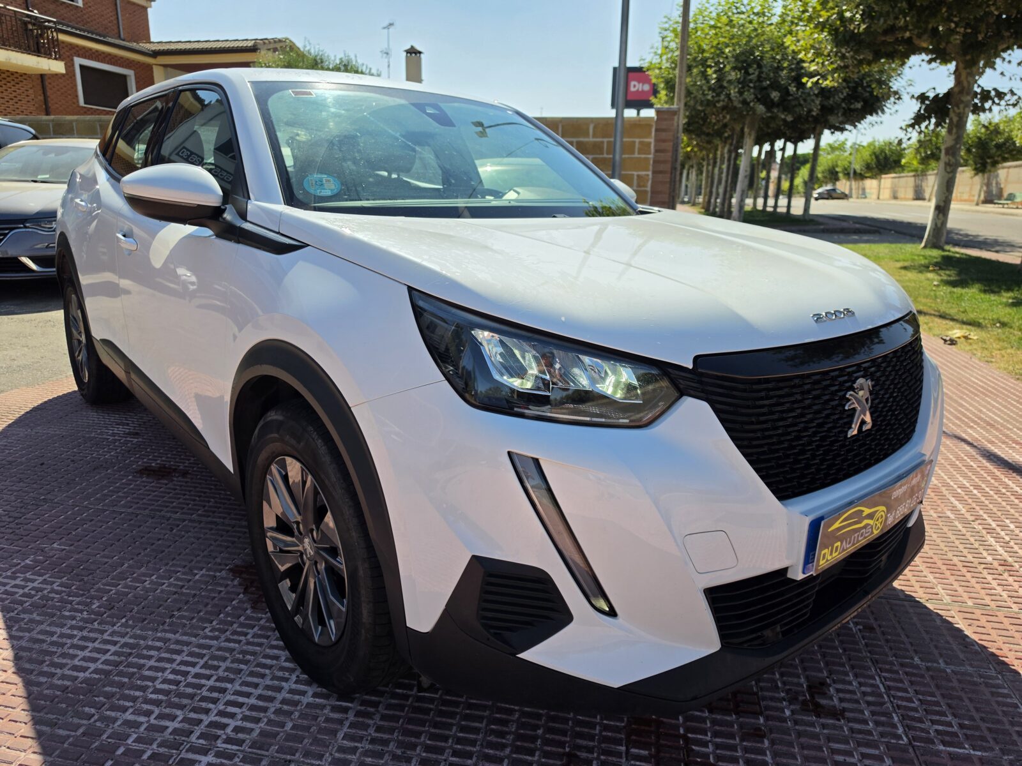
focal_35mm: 23
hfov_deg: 73.9
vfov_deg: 58.9
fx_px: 679
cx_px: 511
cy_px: 383
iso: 64
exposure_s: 1/7939
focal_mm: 6.5
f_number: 1.4
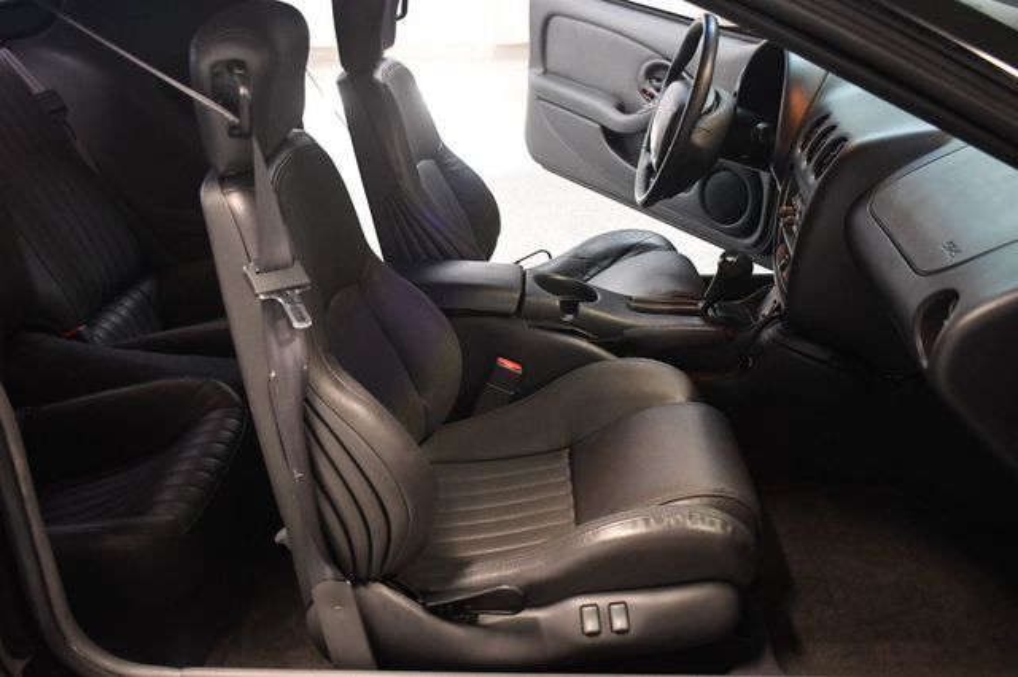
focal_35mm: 36
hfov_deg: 53.2
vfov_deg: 36.8
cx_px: 509
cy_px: 338
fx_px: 1017
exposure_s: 1/60
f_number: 3.8
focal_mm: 24
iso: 3200
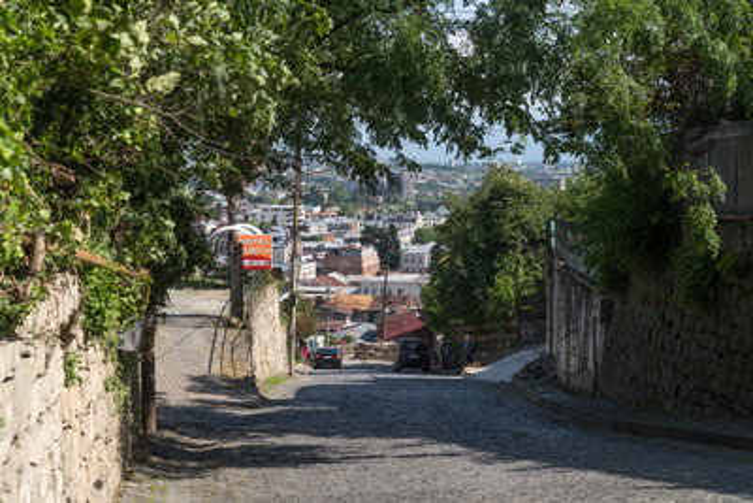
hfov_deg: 35.0
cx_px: 376
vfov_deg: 23.8
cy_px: 252
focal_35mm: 57
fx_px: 1193
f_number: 8
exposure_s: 1/250
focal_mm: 57
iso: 100
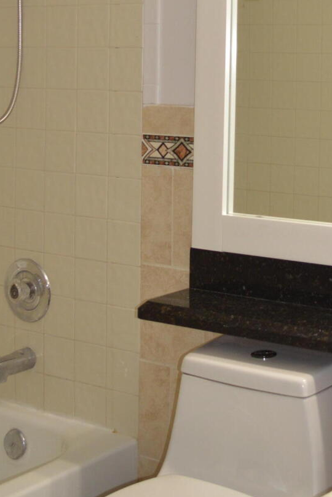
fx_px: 1024
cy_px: 73
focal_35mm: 74
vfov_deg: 26.6
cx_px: 258
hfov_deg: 18.3
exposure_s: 1/125
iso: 400
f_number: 4
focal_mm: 20
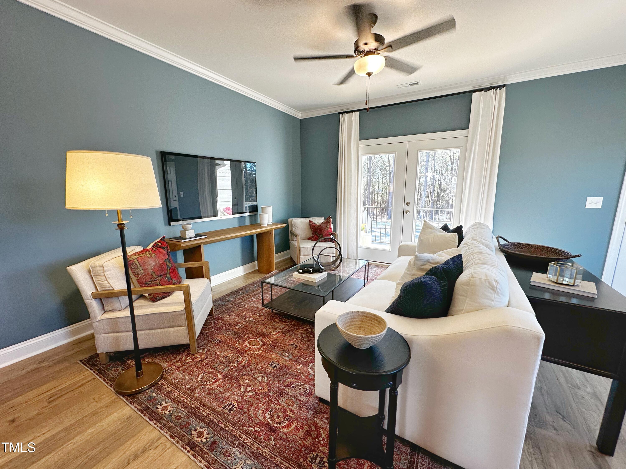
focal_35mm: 14
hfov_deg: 102.1
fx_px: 253
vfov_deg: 85.7
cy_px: 234
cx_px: 313
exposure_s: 1/120
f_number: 2.2
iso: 100
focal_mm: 2.22
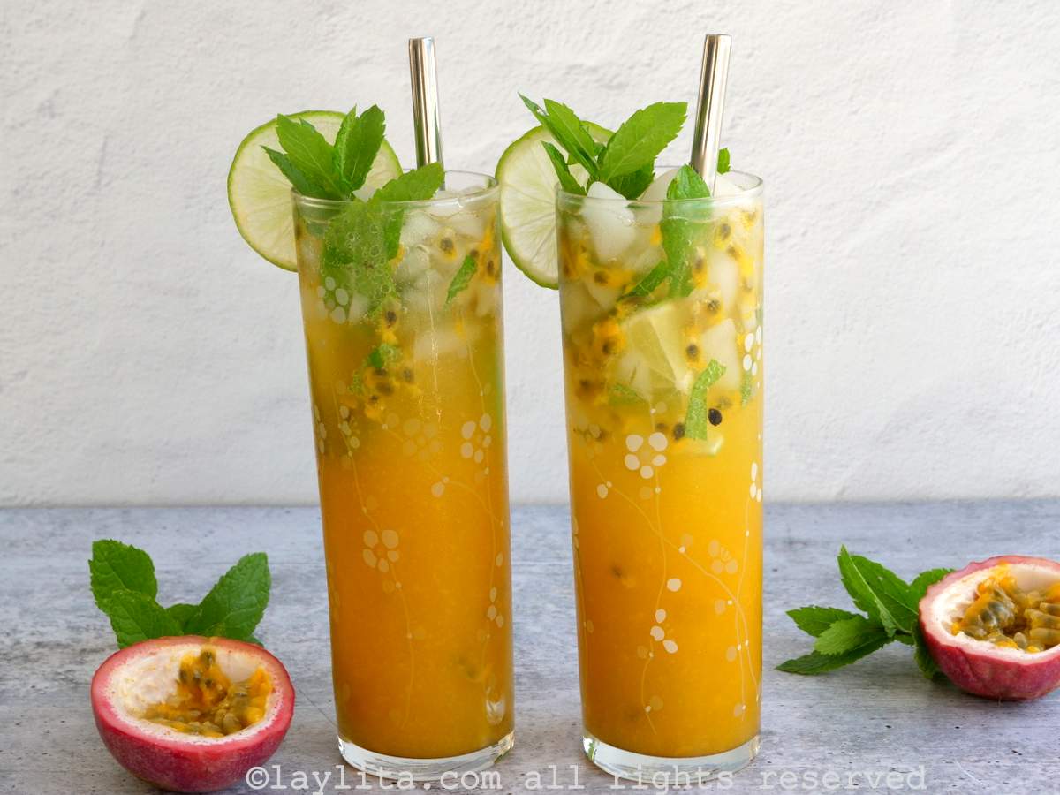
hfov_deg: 25.7
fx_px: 2327
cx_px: 530
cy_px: 398
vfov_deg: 19.4
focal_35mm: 76
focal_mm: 38
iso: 1000
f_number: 10
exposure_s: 1/100
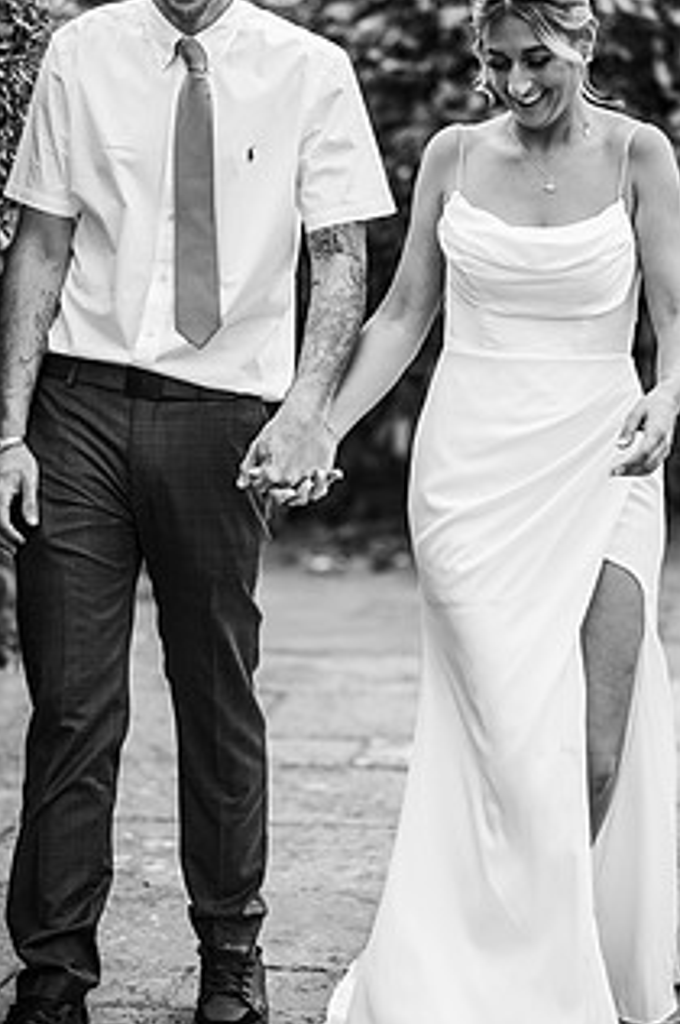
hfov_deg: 11.3
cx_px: 393
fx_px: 3436
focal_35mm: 121
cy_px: 470
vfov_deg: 16.9
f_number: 1.8
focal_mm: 85
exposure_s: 1/1600
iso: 100
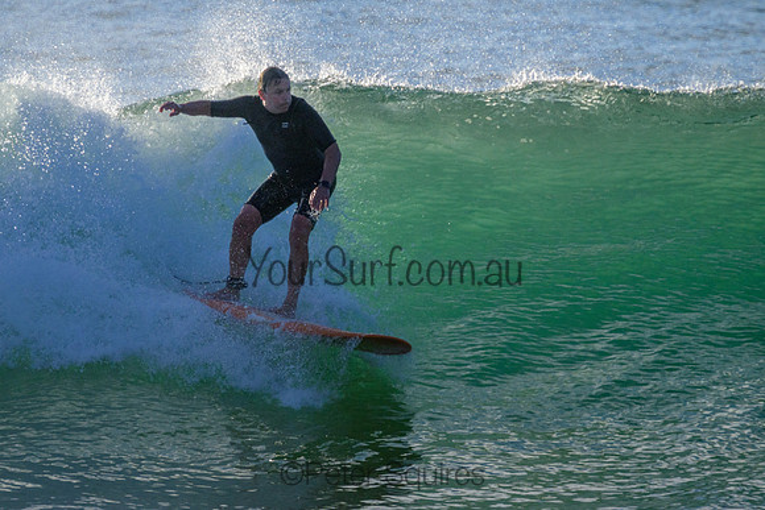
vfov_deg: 1.3
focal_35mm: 1094
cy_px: 188
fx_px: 23246
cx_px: 327
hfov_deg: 1.9
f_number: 11
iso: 900
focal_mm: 800
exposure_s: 1/2000
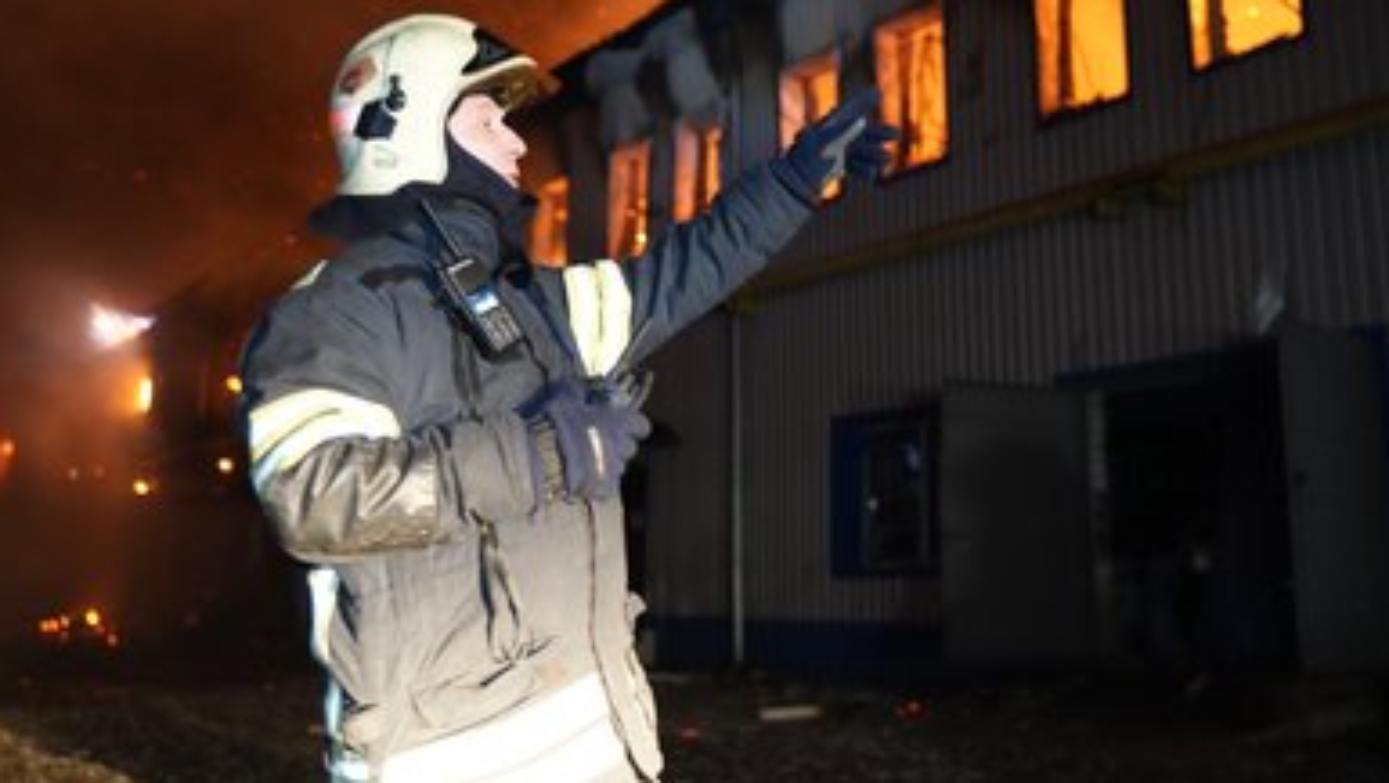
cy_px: 305
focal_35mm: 37
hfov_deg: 54.0
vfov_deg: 31.9
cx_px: 682
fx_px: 1363
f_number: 2.8
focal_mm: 34
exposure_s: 1/40
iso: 6400
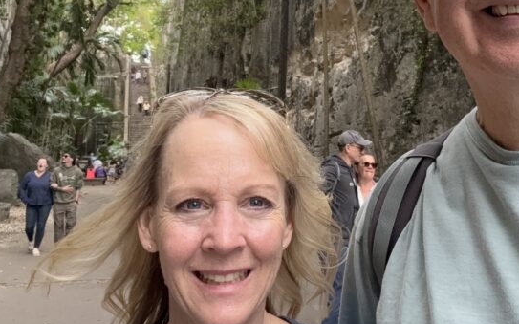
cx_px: 326
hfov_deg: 43.1
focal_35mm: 46
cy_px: 75
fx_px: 650
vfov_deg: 27.5
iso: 80
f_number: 1.9
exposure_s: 1/67
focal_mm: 2.69
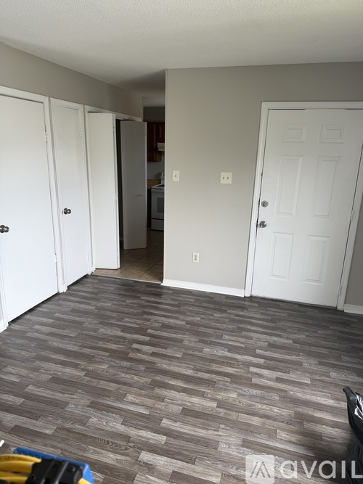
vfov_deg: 71.6
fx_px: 336
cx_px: 182
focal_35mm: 24
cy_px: 242
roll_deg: -2.4
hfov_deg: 56.8
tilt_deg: -16.3
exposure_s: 1/121
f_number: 1.78
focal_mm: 6.76
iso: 50
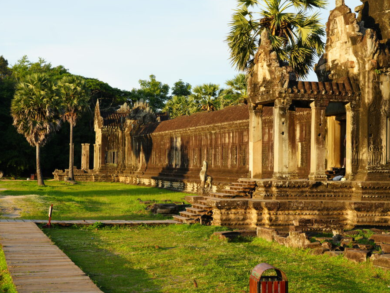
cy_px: 145
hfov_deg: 32.7
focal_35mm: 59
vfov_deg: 24.8
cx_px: 184
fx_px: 665
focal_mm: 54
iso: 100
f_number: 6.3
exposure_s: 1/100
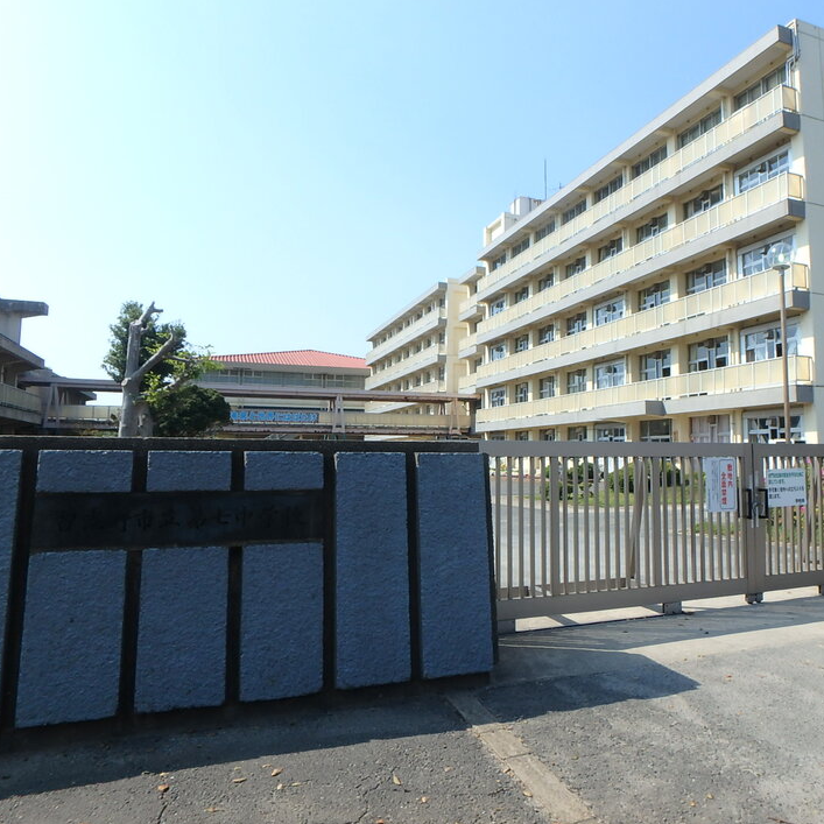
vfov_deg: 62.9
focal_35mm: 25
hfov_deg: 61.8
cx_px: 528
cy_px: 413
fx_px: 673
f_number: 6
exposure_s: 1/400
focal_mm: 3.7
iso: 125
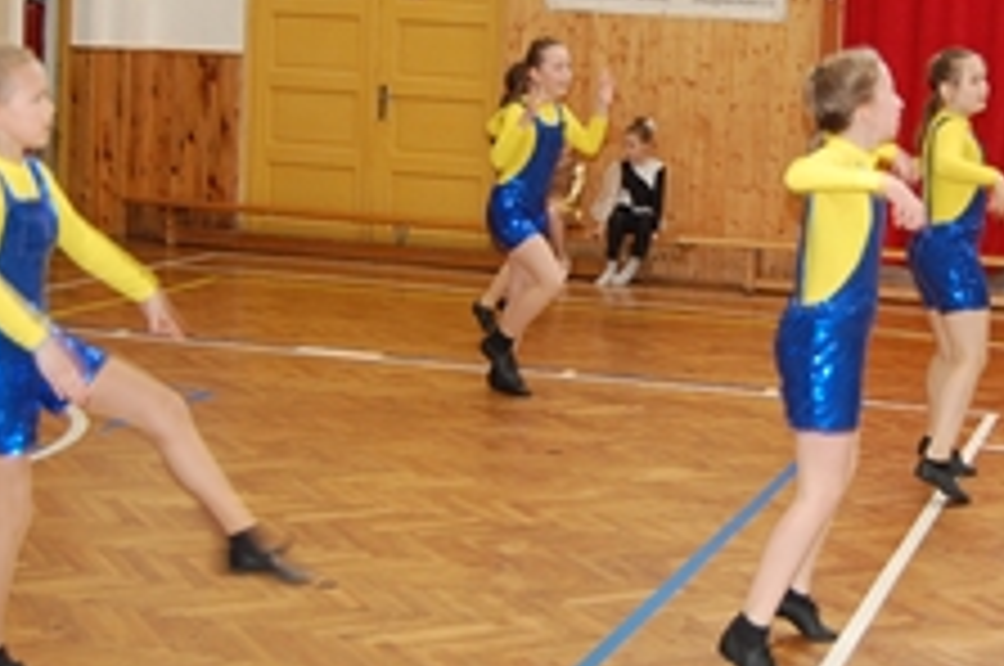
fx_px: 2061
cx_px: 752
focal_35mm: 74
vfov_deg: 18.3
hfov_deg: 27.0
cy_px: 184
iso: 500
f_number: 3.8
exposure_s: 1/60
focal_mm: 22
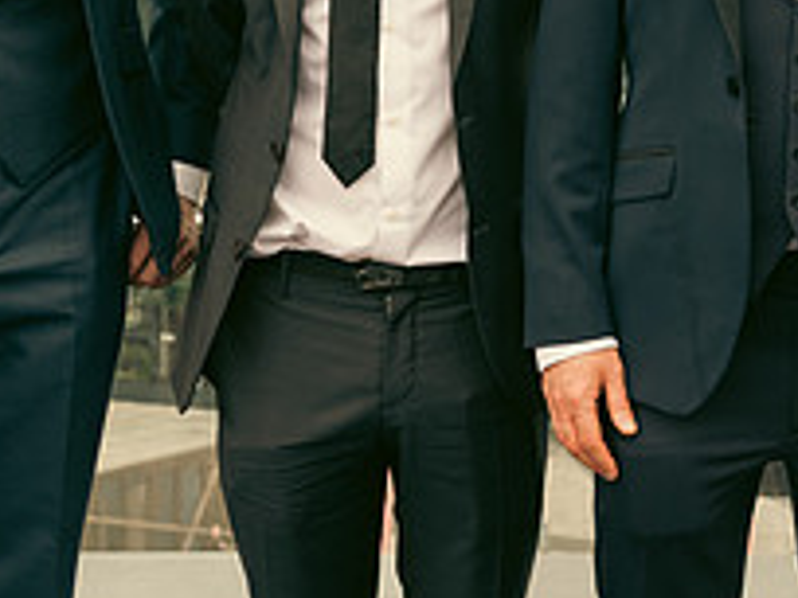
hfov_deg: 14.7
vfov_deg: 10.9
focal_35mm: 134
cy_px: -127
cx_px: 591
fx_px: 3089
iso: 320
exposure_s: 1/250
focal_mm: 48
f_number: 6.3
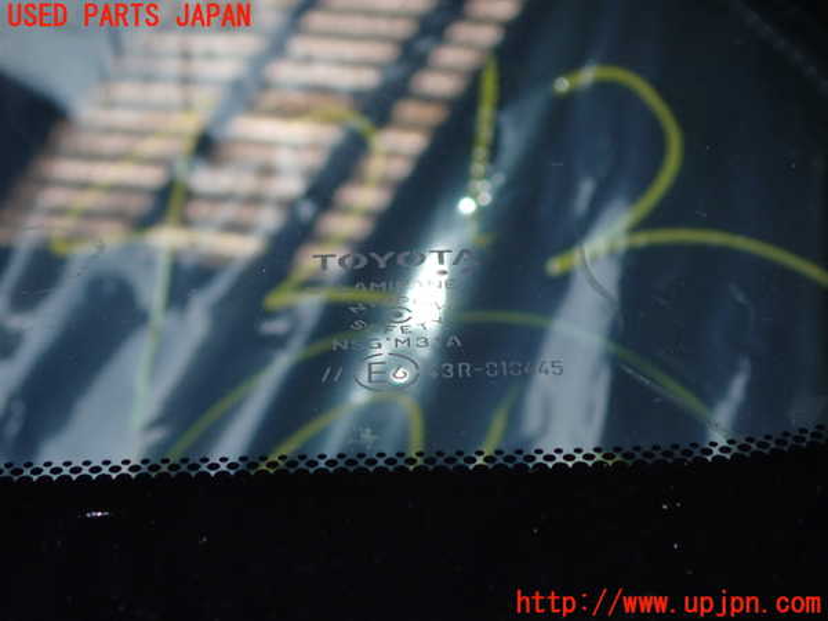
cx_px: 414
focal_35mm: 100
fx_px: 2392
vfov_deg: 14.8
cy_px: 310
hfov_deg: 19.6
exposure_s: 1/100
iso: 200
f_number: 4.9
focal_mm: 18
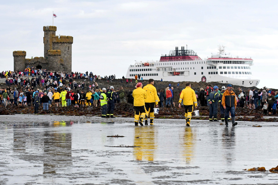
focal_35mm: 151
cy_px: 94
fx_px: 1166
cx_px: 138
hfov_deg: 13.6
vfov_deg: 9.1
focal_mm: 98
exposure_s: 1/500
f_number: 11
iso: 1600
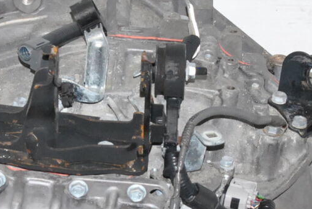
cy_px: 173
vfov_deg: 5.6
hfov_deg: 8.3
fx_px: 2143
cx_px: 92
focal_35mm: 247
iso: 800
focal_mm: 52
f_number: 11
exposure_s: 1/200
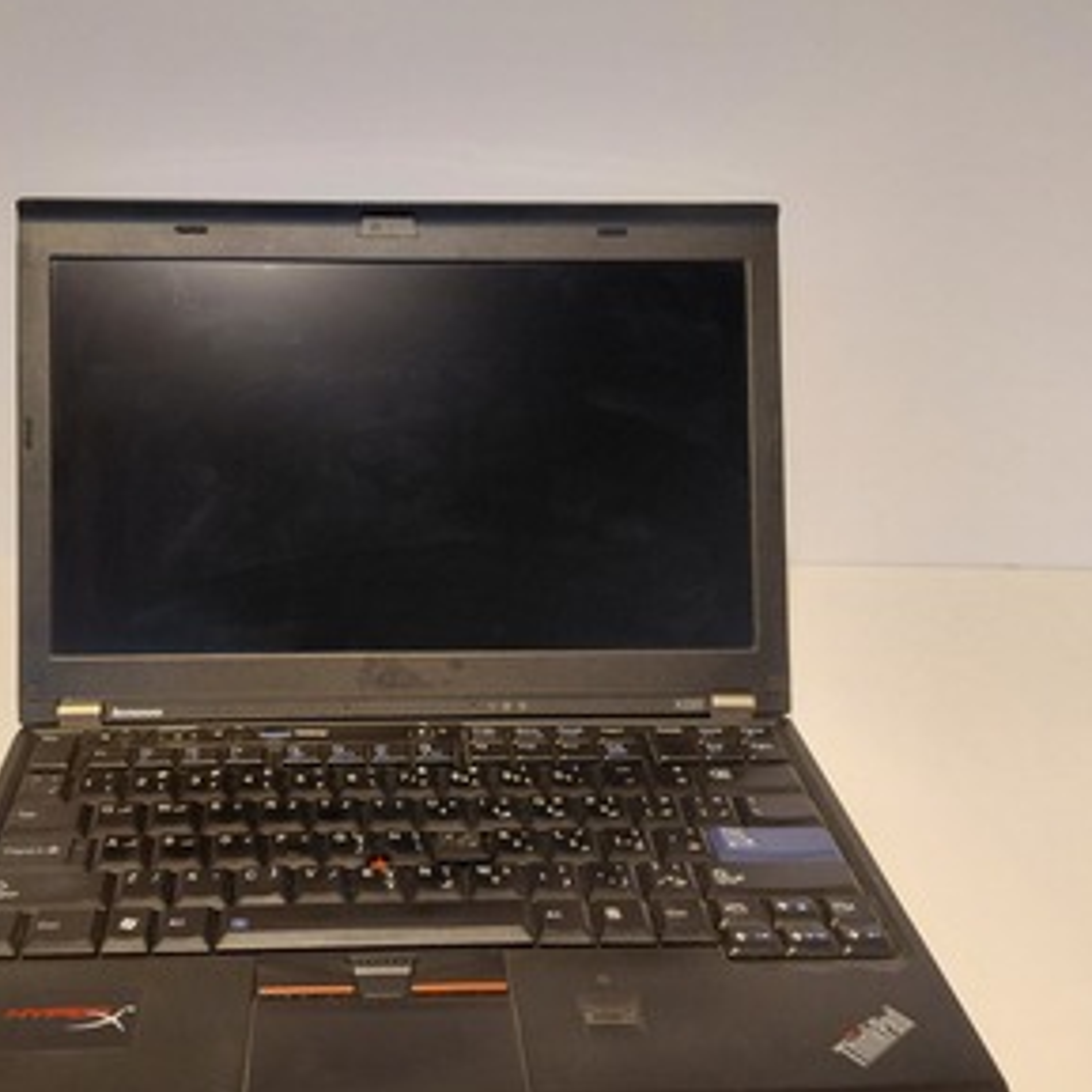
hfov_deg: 46.8
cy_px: 599
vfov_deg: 47.2
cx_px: 402
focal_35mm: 35
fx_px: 1249
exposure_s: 1/120
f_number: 1.8
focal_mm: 4.69
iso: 250
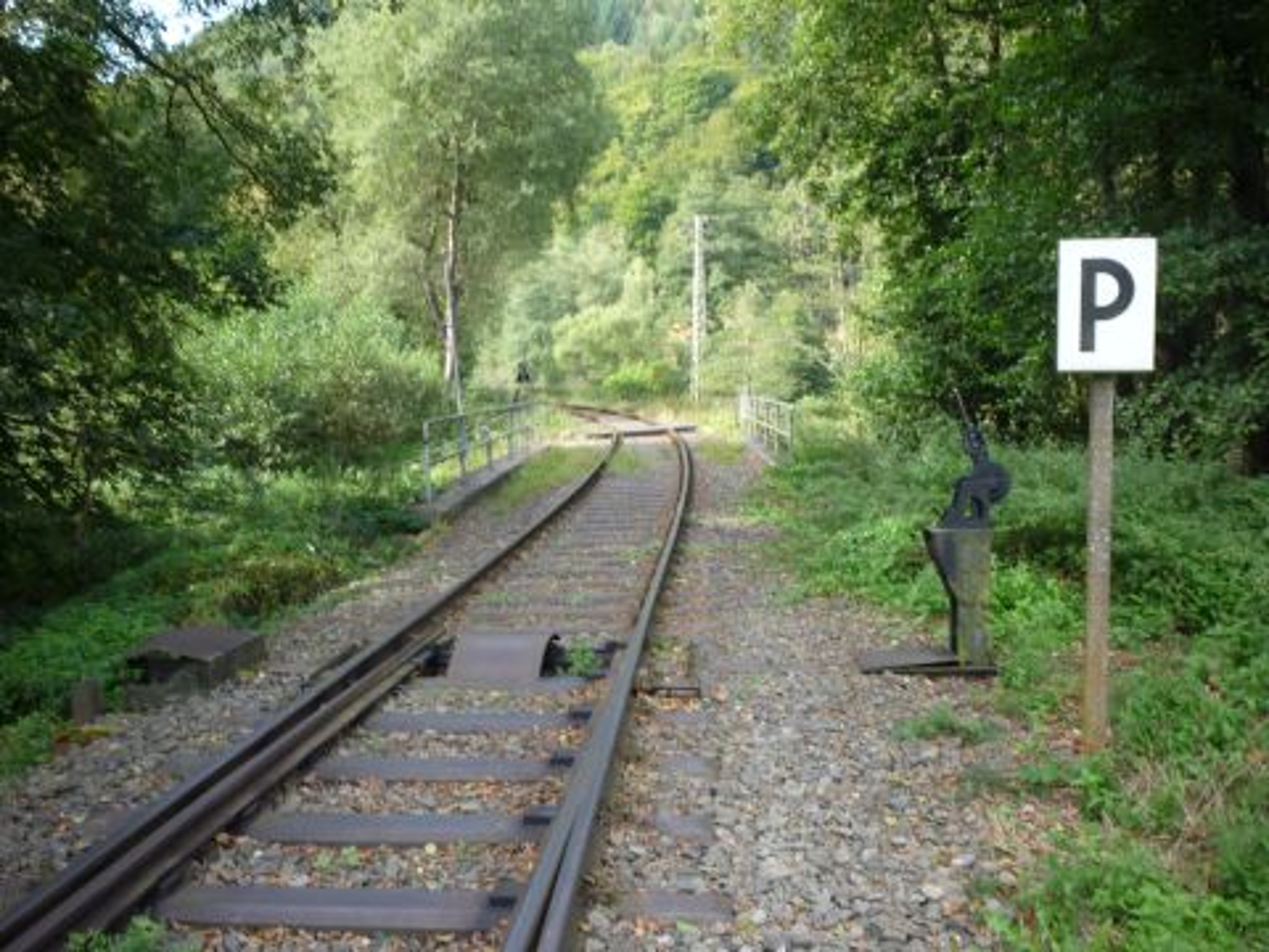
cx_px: 634
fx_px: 1173
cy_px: 476
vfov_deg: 44.2
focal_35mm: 32
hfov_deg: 56.8
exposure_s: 1/80
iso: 100
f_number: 3.3
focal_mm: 5.2
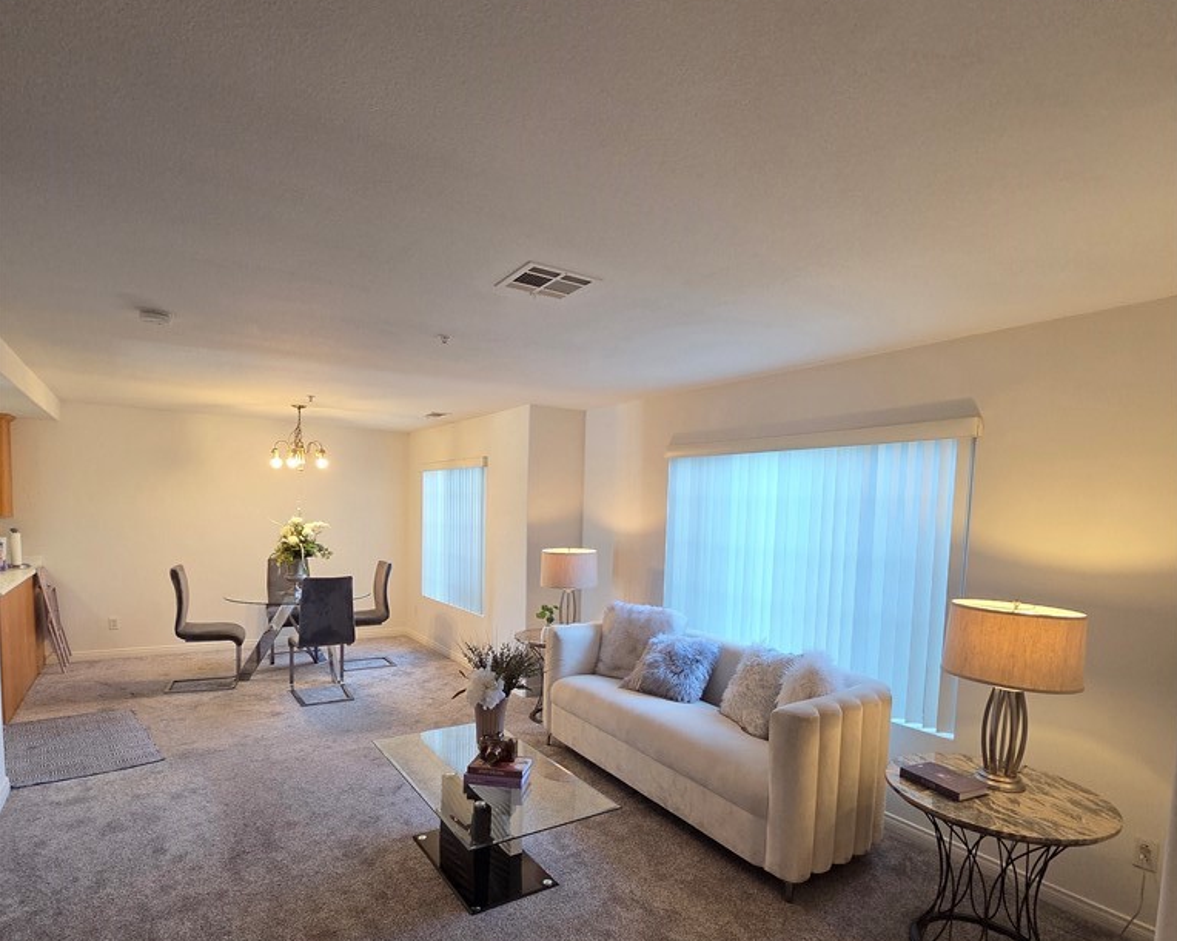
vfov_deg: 76.0
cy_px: 568
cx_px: 590
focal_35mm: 17
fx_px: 592
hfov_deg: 89.6
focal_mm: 2.2
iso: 250
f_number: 2.2
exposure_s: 1/120
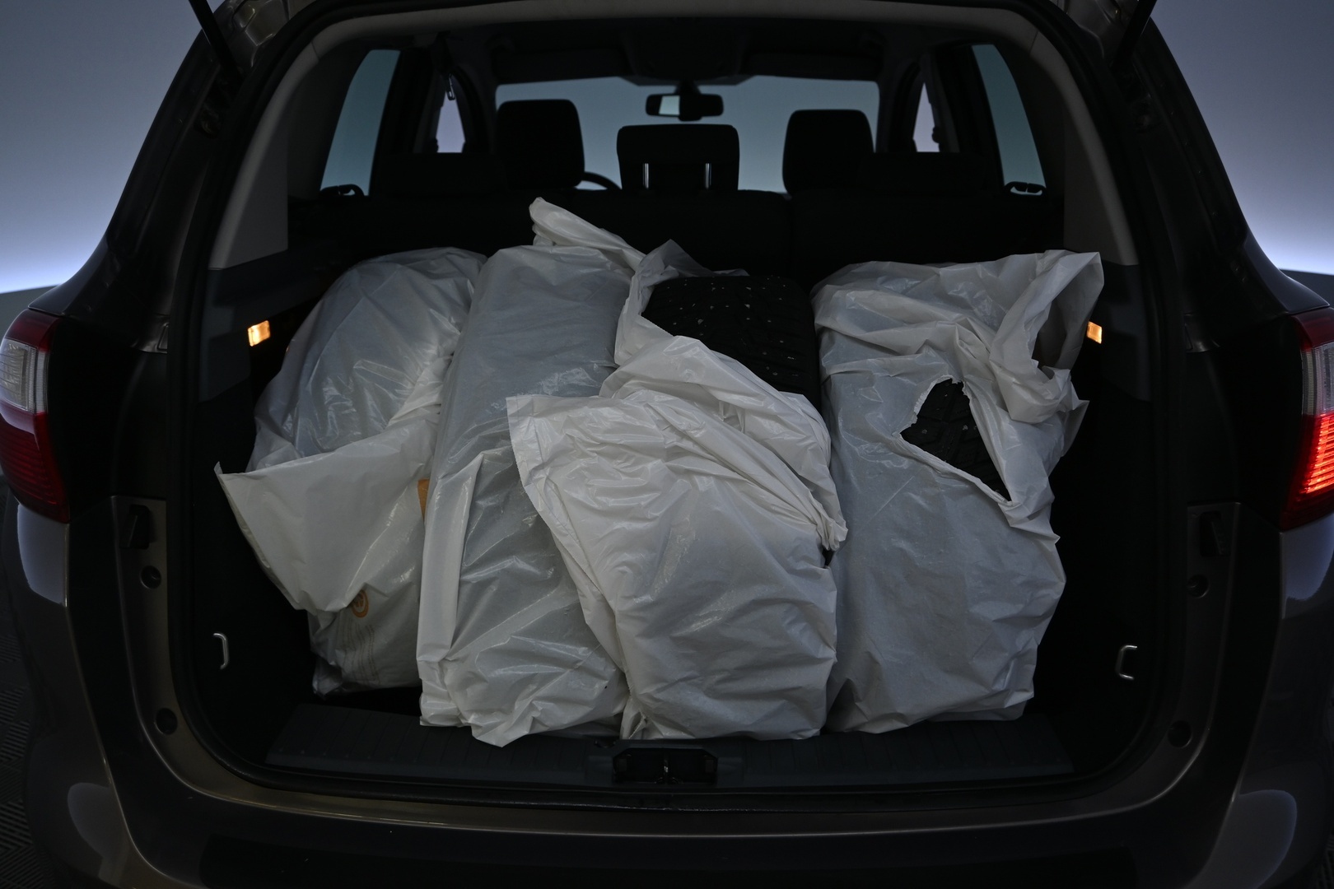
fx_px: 1084
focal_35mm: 29
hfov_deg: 63.2
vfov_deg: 44.6
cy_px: 444
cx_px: 667
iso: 400
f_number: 3.8
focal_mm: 19.5
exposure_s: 1/100
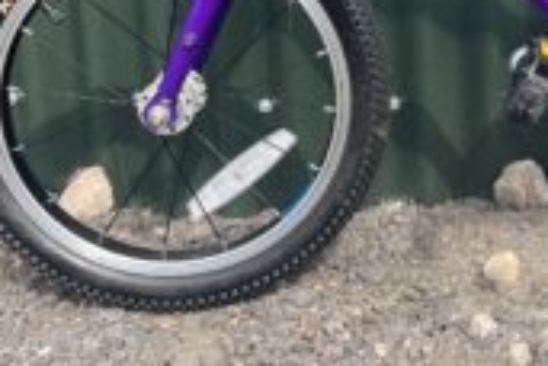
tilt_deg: -11.8
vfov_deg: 16.9
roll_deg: +2.1
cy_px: -109
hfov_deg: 25.4
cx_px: 542
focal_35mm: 76
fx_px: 1157
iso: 50
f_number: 1.6
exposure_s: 1/787
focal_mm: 5.1
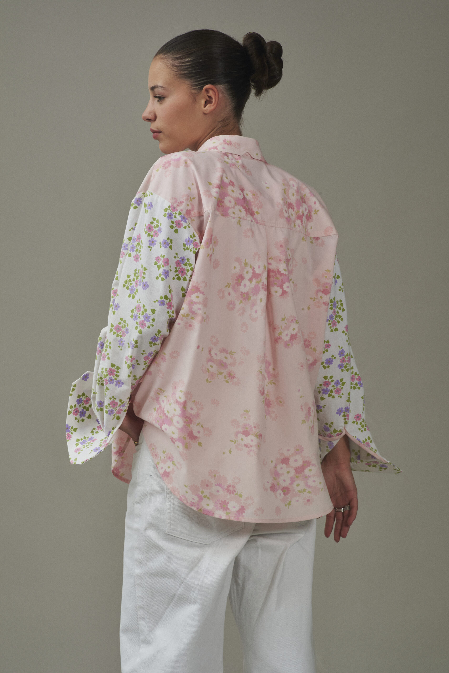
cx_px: 224
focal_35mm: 105
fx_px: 1962
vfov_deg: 19.4
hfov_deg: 13.1
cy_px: 336
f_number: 11
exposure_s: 1/160
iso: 200
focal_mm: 105
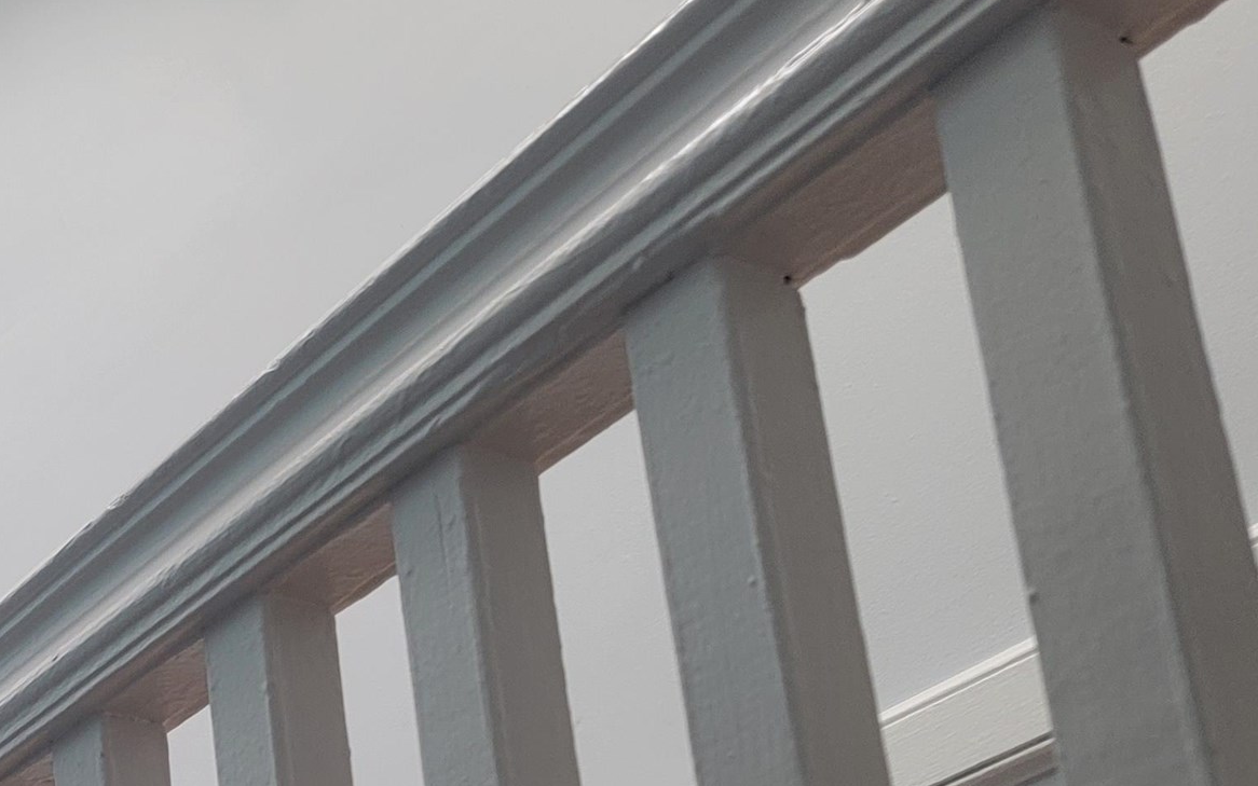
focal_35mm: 67
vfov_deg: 18.0
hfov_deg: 26.6
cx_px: -313
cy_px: 1066
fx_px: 2297
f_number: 1.8
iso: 64
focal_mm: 6.7
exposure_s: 1/120
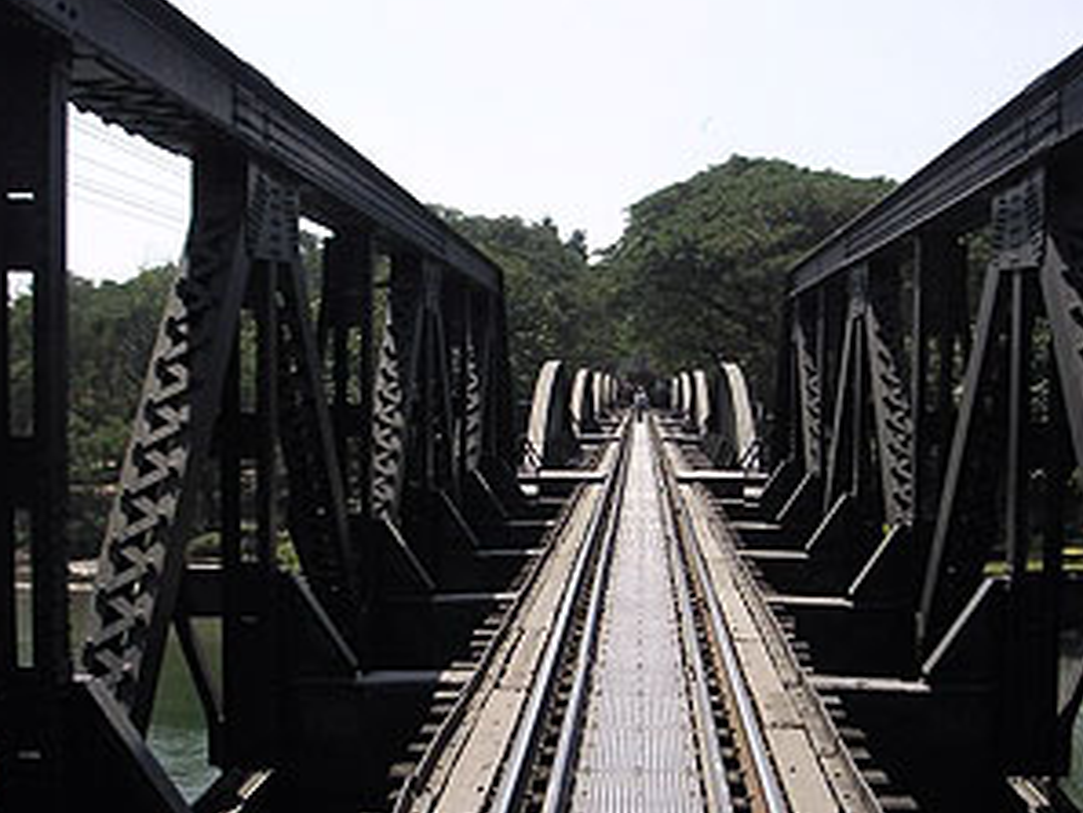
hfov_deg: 34.3
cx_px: 624
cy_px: 498
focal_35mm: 56
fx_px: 1753
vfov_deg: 26.1
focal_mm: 5.7
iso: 50
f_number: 6.7
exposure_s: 1/180
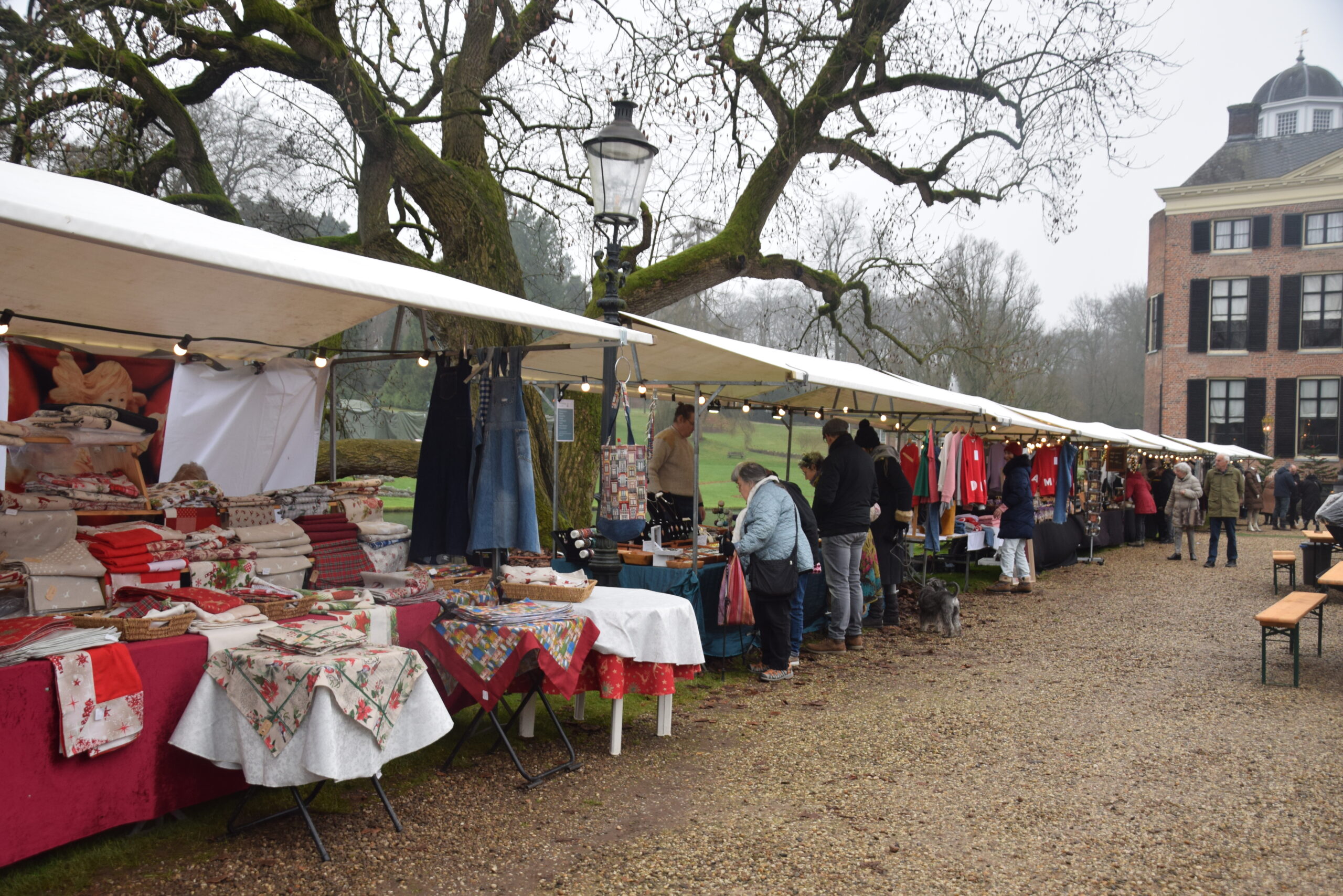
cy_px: 448
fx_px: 1231
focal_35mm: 33
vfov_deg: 40.0
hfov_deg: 57.2
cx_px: 672
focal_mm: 22
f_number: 5
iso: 400
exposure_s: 1/100
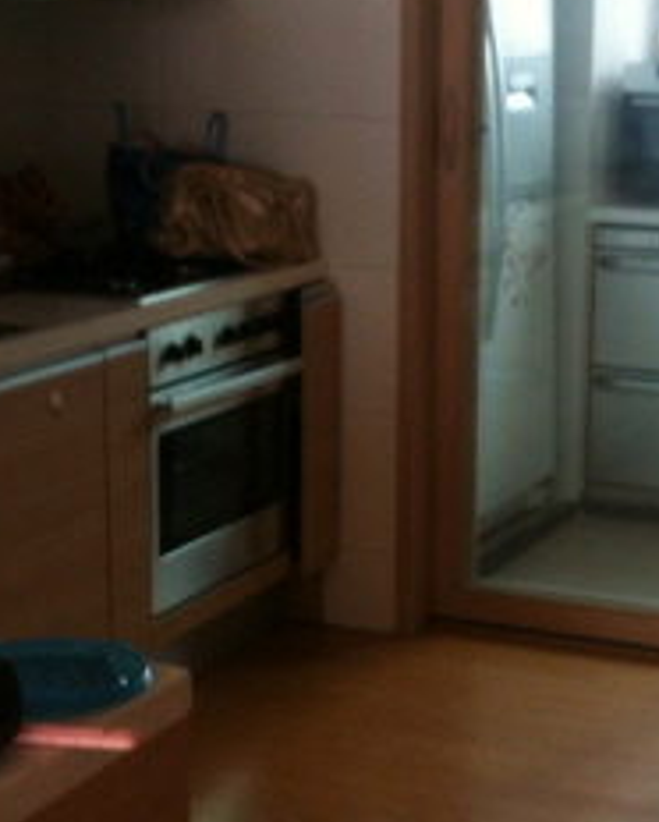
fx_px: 1899
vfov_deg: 24.4
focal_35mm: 78
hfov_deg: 19.6
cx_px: 446
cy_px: 477
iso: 80
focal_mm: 3.85
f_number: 2.8
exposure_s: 1/15
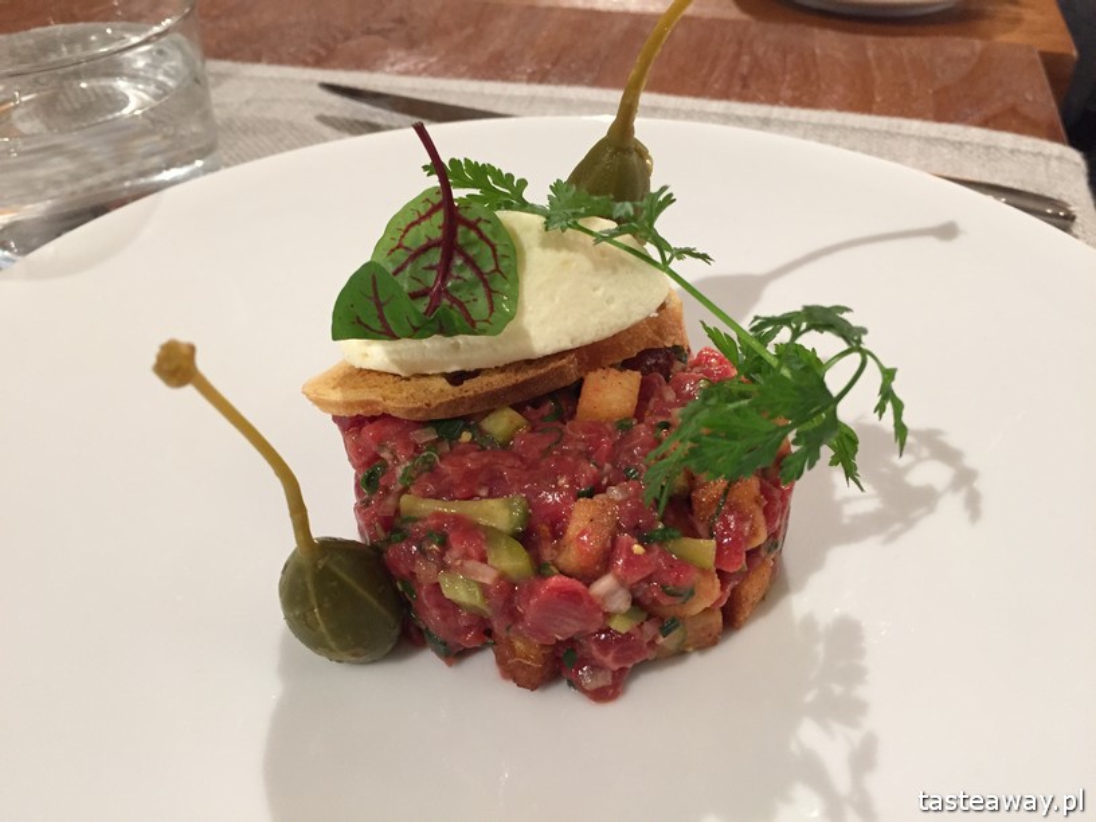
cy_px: 411
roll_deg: +0.6
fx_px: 918
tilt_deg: -40.3
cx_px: 548
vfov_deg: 48.2
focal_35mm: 29
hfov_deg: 61.7
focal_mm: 4.15
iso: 200
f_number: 2.2
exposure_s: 1/33
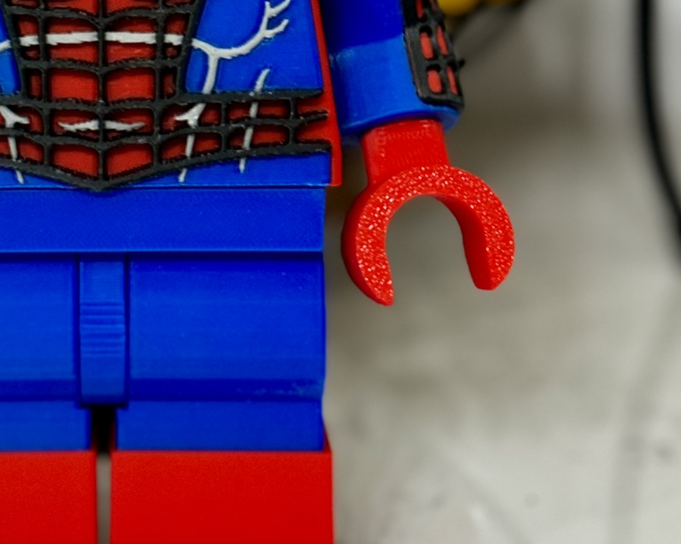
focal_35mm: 109
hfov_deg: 17.4
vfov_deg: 14.1
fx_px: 2197
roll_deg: -0.5
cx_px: 111
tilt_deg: -13.4
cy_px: 140
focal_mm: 6.86
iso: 320
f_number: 1.78
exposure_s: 1/40
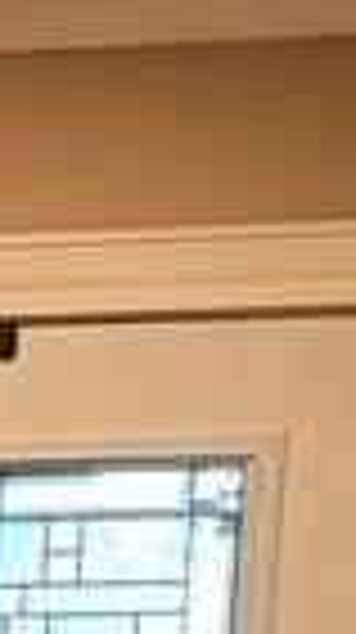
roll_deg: +0.0
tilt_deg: -8.4
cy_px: 1425
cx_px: -1050
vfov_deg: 10.1
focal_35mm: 190
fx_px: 3198
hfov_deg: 5.6
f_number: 1.78
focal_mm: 6.76
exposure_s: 1/60
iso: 200
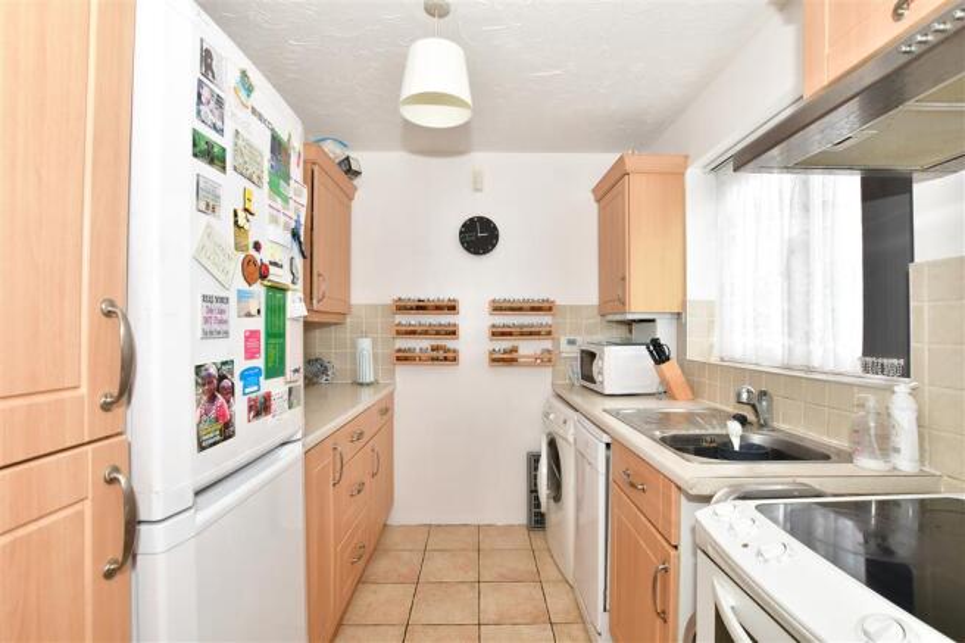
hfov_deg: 100.4
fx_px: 402
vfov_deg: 77.3
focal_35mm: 15
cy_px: 322
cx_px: 482
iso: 400
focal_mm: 10
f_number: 8
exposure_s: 1/40
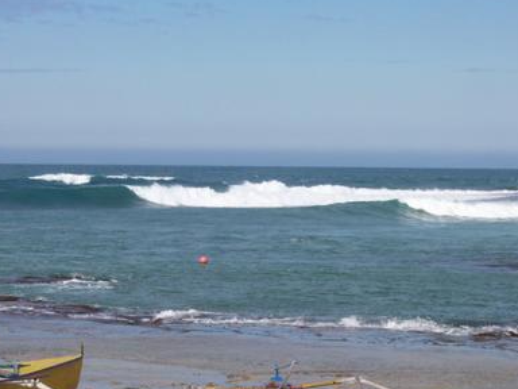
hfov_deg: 13.5
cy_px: 249
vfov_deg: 10.2
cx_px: 207
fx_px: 2185
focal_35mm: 146
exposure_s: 1/310
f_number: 8.7
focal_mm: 16.8
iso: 80
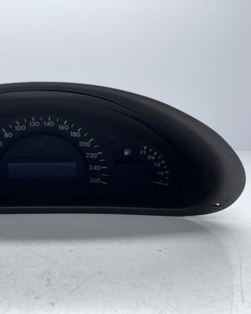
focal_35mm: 33
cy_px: 159
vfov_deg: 54.2
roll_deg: +1.1
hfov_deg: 42.2
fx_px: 306
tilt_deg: -12.5
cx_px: 43
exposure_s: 1/283
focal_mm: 5.1
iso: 32
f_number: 1.6
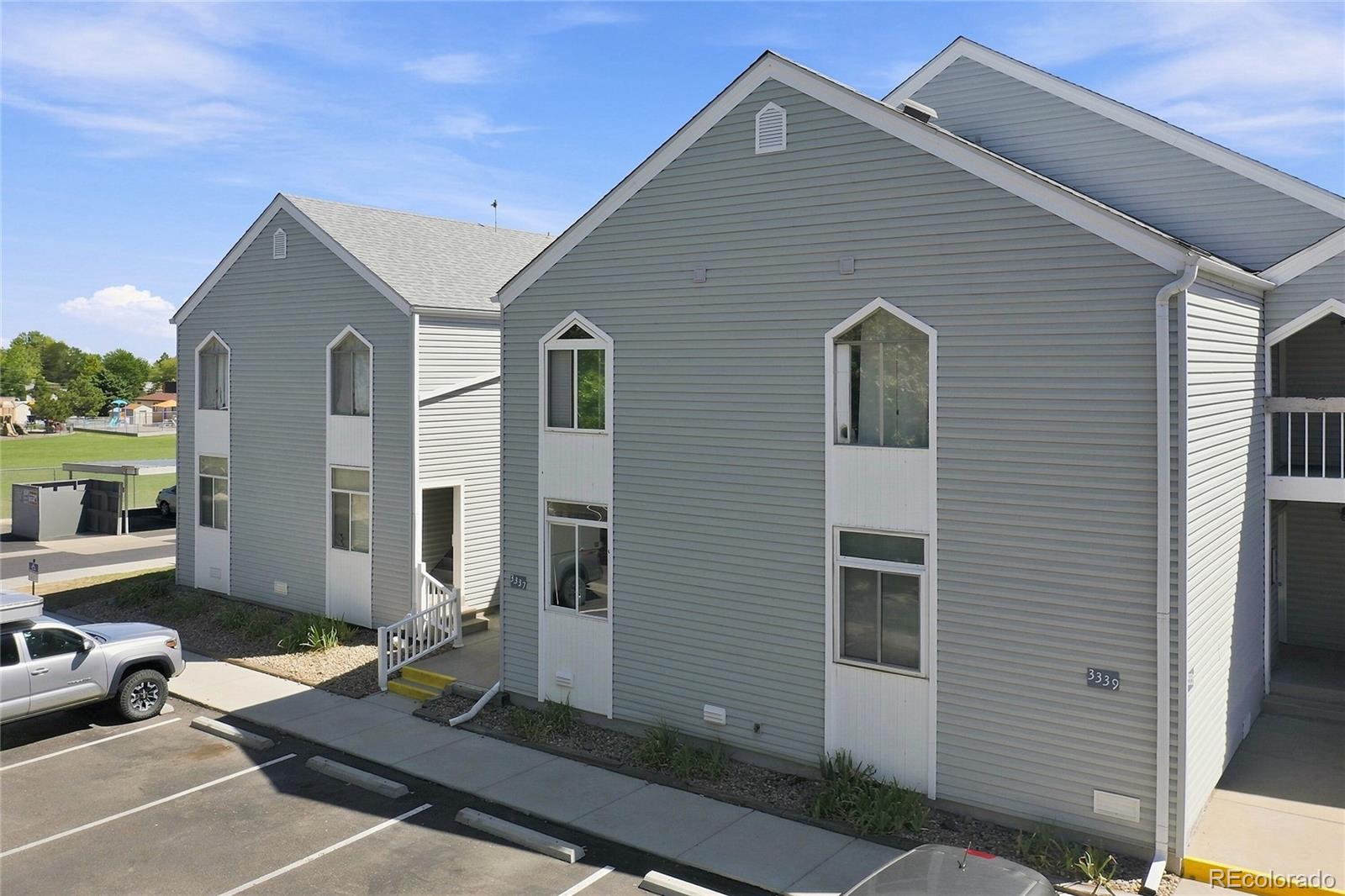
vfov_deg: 46.4
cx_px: 672
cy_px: 448
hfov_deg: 65.5
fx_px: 1046
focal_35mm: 28
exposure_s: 1/500
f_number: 5.6
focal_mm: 10.3
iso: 100
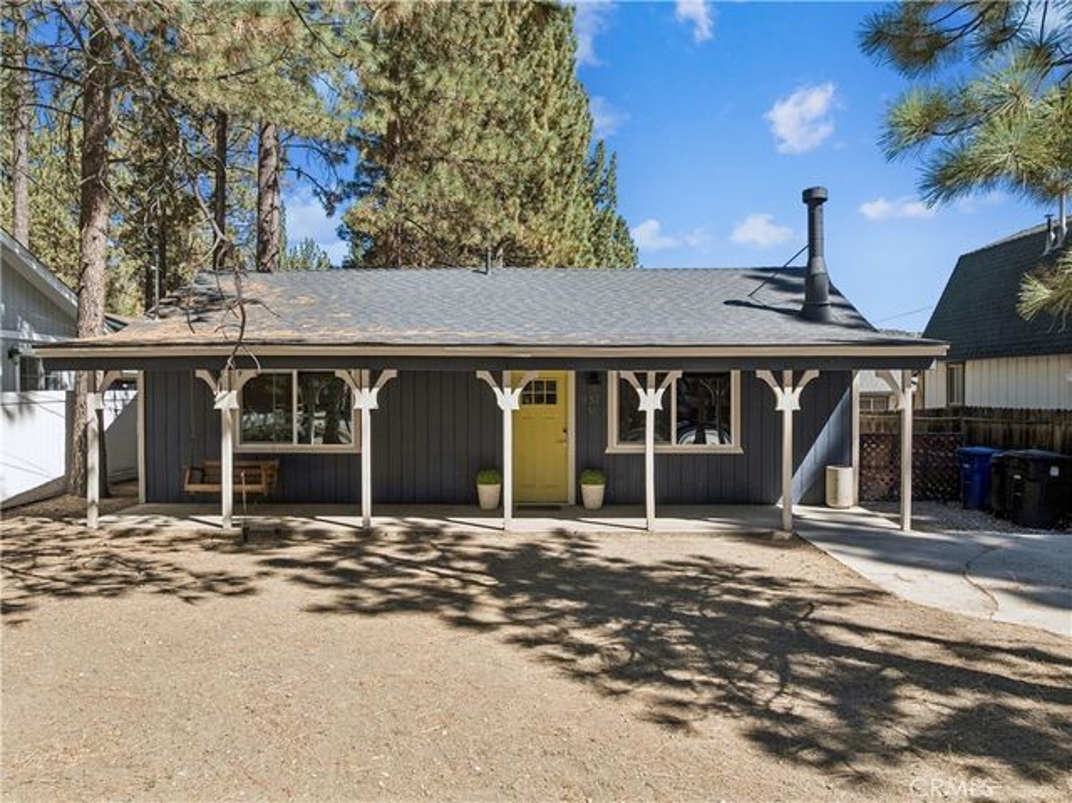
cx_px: 536
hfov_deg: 71.6
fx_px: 743
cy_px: 402
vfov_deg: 56.8
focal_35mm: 24
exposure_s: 1/50
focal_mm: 12.3
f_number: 2.8
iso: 100
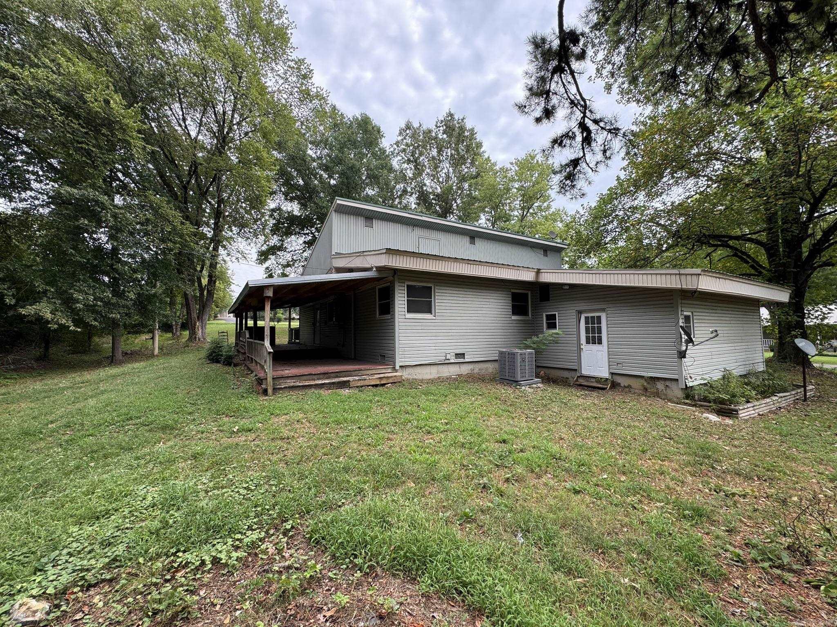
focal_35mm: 14
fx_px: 339
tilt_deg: +3.3
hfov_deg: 102.1
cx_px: 418
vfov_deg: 85.7
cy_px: 314
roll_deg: +0.5
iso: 40
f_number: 2.2
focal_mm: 2.22
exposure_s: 1/173
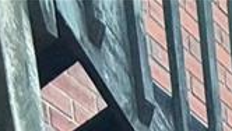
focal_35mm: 110
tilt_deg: -15.6
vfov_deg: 4.8
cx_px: 411
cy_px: 835
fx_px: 678
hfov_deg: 16.4
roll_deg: +1.6
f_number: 2.2
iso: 160
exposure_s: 1/99
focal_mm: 2.22
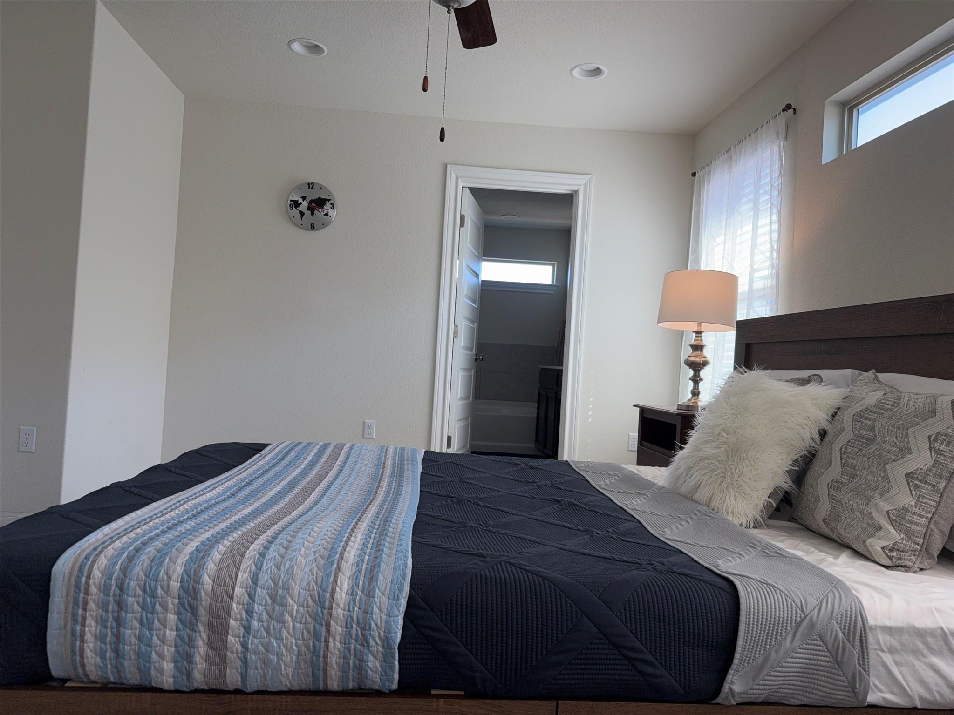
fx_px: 661
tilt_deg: +0.6
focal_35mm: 24
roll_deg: -3.5
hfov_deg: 71.6
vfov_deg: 56.8
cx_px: 477
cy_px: 358
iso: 64
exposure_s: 1/145
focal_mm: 6.76
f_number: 1.78
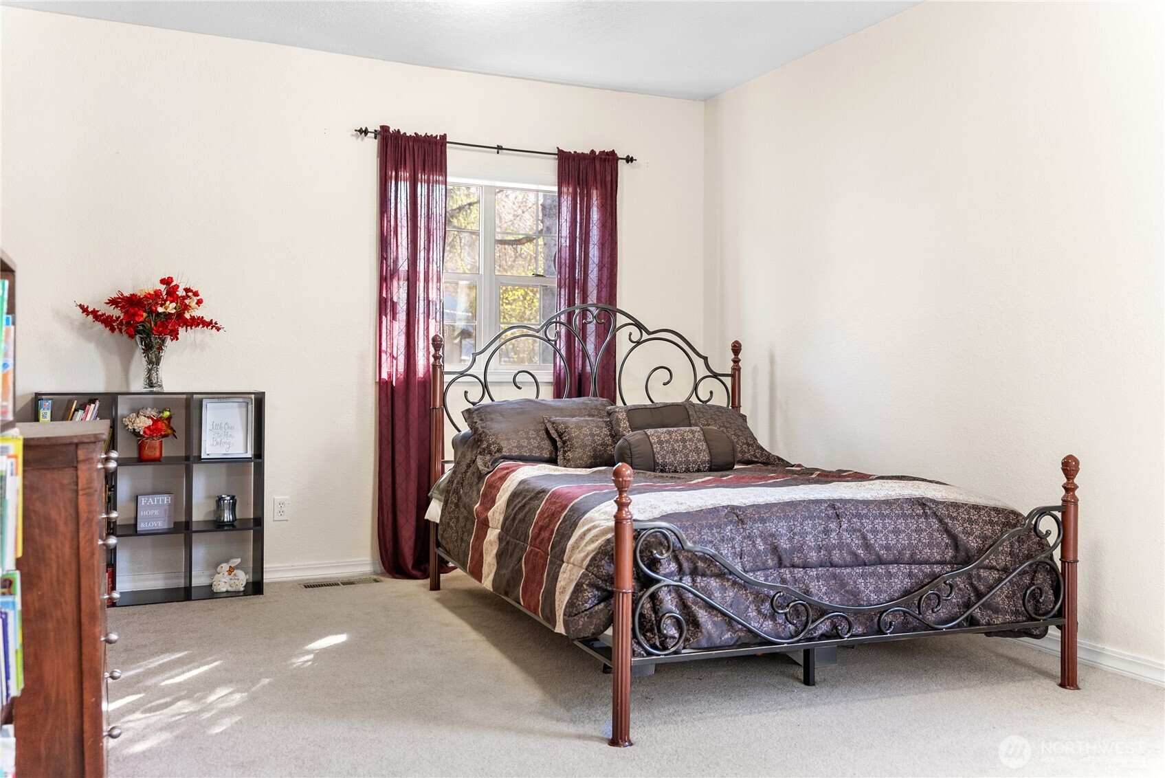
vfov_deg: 42.6
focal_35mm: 31
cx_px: 582
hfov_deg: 60.6
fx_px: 997
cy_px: 389
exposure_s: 1/6
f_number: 2.8
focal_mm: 30.8
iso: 200
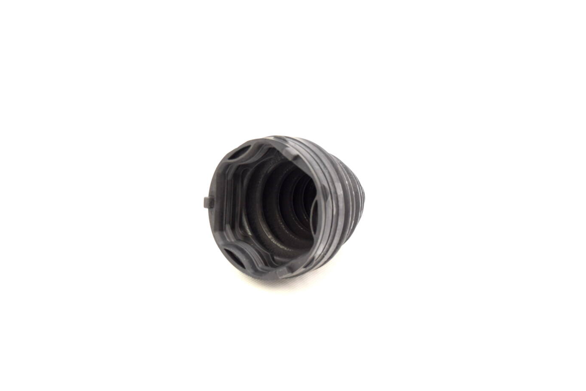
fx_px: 798
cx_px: 280
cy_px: 209
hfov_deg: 40.3
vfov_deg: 27.6
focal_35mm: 49
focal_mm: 30
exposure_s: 1/100
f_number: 5
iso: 400
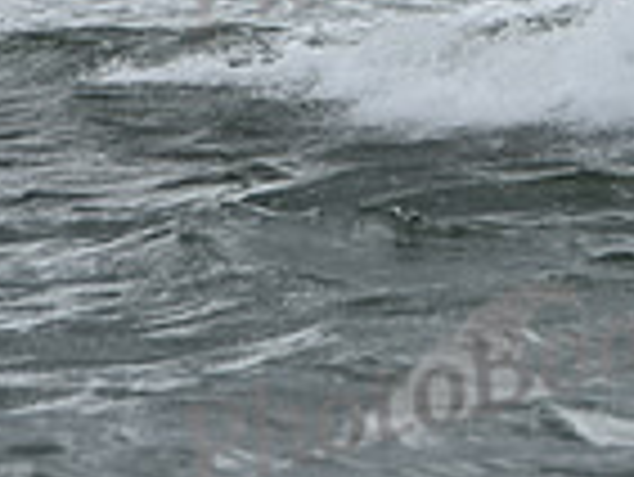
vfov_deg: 2.0
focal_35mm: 730
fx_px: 13382
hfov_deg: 2.7
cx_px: 1052
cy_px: -380
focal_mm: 185
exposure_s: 1/1250
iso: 320
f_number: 9
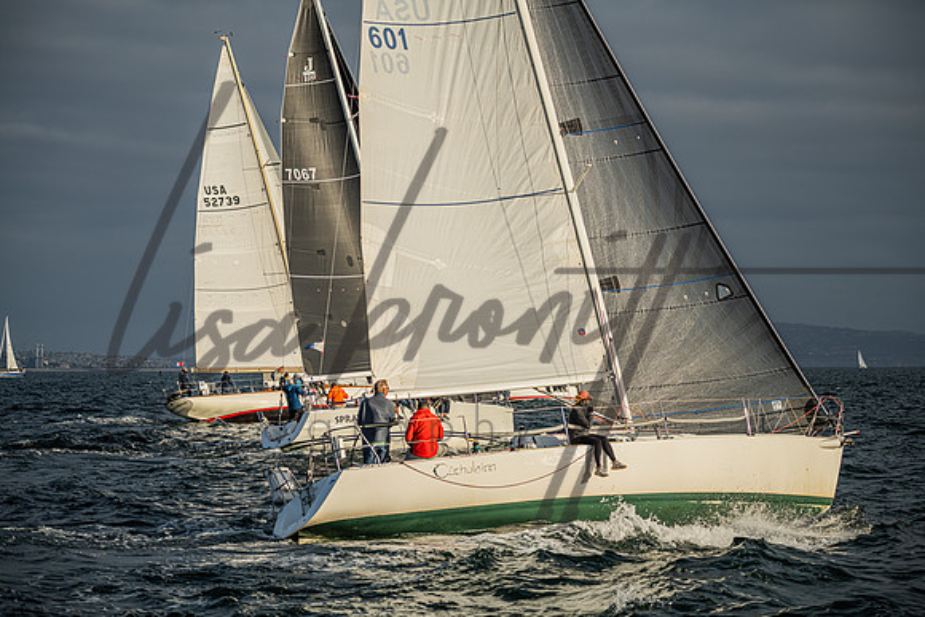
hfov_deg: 20.4
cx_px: 462
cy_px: 308
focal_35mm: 100
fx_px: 2570
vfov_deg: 13.7
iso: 90
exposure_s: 1/2000
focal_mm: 100
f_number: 4.5
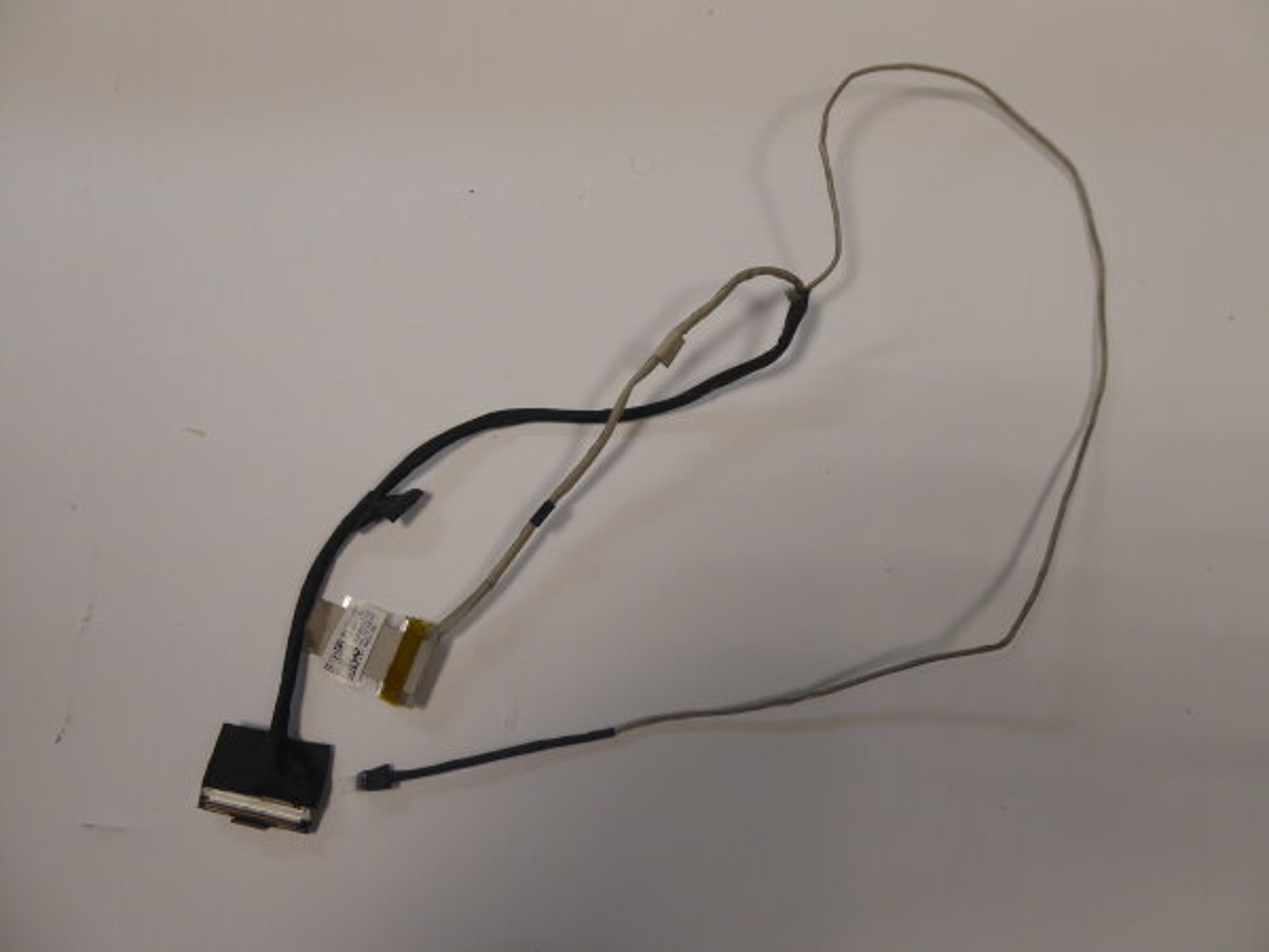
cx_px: 634
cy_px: 476
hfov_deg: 69.4
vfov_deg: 54.9
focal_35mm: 25
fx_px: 916
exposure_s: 1/60
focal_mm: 4.3
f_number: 3.3
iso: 160
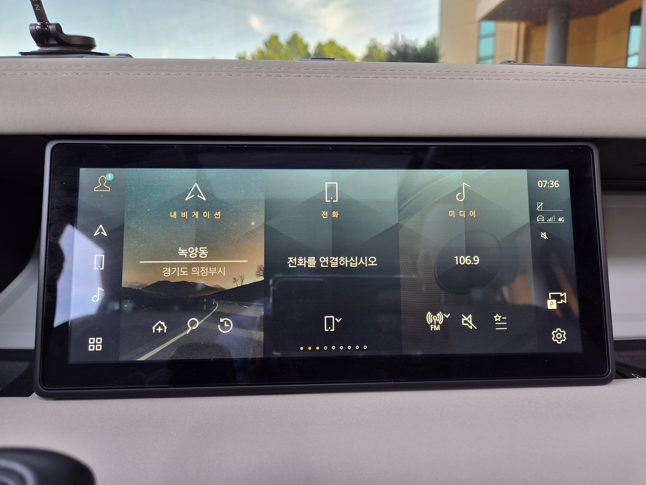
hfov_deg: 73.9
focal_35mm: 23
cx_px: 323
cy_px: 242
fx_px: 429
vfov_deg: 58.9
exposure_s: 1/50
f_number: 1.8
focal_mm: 5.4
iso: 32
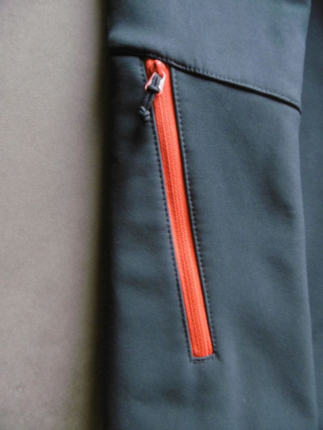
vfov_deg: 71.6
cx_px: 162
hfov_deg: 56.8
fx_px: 299
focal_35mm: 24
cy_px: 215
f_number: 3.1
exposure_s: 1/8
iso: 400
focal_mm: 4.3
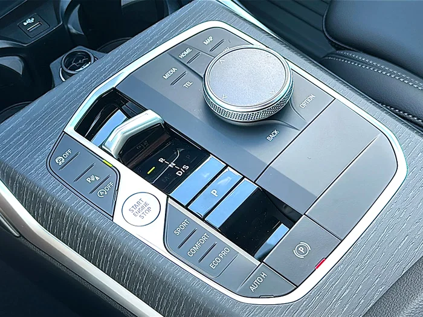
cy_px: 158
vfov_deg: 32.9
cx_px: 212
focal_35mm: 44
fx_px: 538
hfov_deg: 42.9
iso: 64
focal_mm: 6.86
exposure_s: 1/103
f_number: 1.78
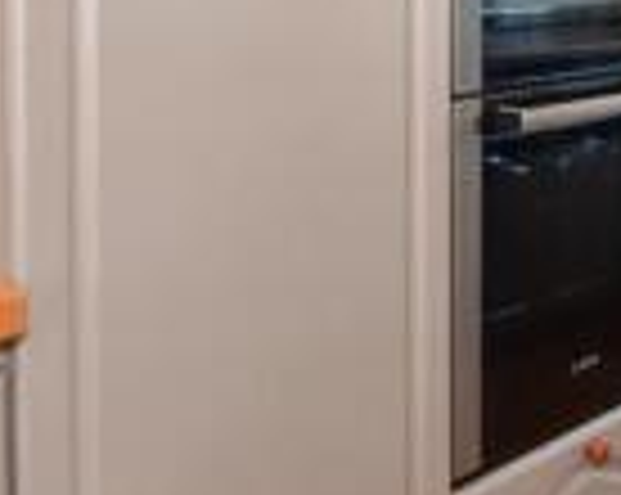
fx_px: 1230
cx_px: 428
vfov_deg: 21.6
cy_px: -52
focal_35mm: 67
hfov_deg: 28.1
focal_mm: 10
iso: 400
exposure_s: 1/1.3
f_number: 8
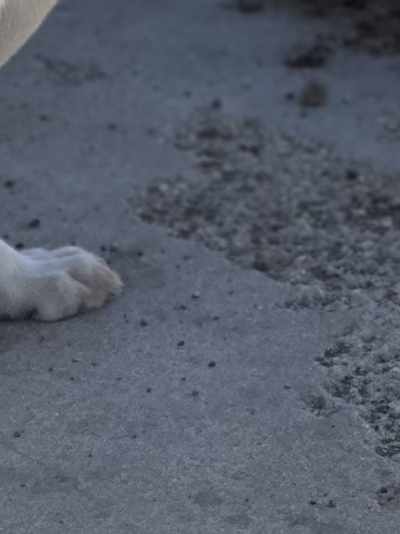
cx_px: 597
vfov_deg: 4.7
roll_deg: -2.4
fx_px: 6442
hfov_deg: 3.5
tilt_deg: -13.5
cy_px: -602
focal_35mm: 418
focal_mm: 9
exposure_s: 1/485
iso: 32
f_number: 2.8
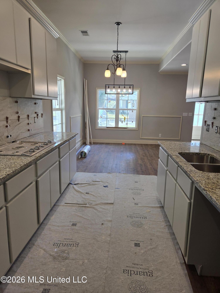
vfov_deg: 73.9
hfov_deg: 58.9
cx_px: 110
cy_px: 146
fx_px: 195
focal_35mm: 23
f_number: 1.8
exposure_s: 1/120
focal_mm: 5.4
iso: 50
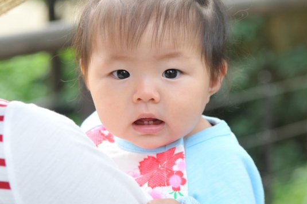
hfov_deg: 15.0
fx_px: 1164
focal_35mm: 137
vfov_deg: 10.0
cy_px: 84
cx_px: 150
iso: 500
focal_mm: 75
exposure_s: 1/320
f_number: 5
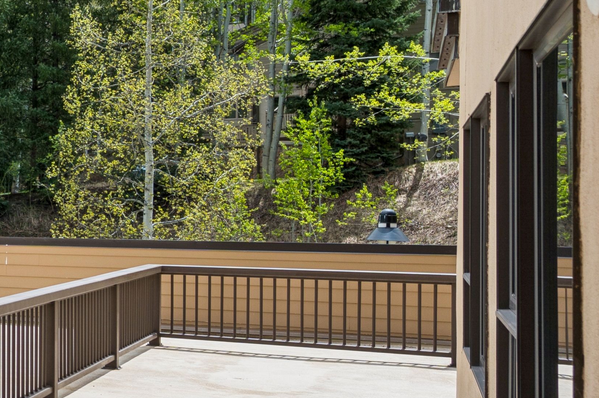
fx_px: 1012
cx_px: -435
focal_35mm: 61
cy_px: 209
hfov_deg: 22.4
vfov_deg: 22.3
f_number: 6.3
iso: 100
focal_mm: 16.5
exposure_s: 1/320
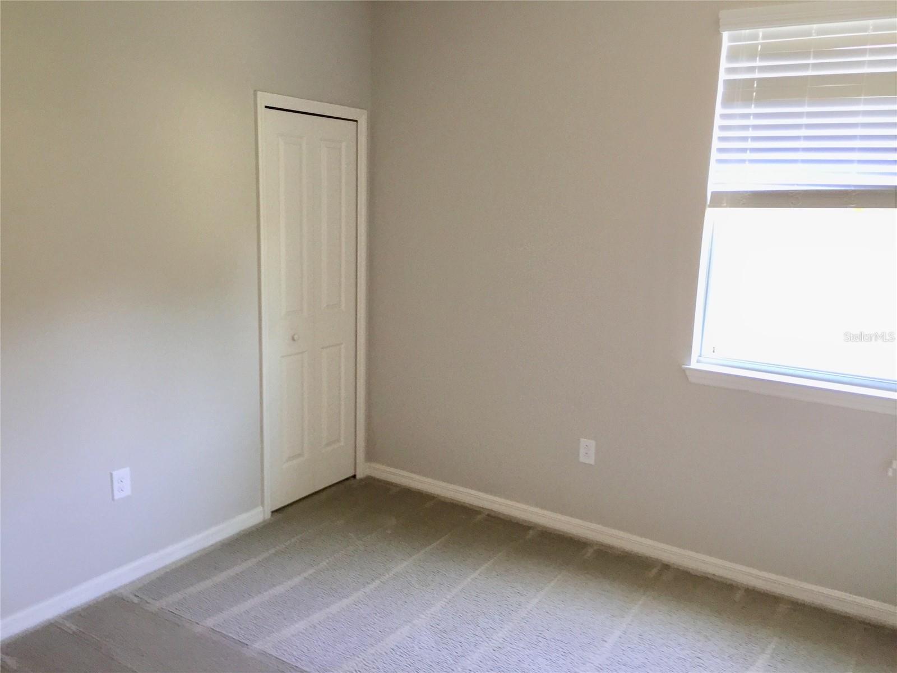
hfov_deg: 61.7
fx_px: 751
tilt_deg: -10.1
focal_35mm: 29
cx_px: 448
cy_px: 336
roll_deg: -2.9
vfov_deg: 48.2
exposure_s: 1/30
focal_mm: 4.15
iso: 160
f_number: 2.2
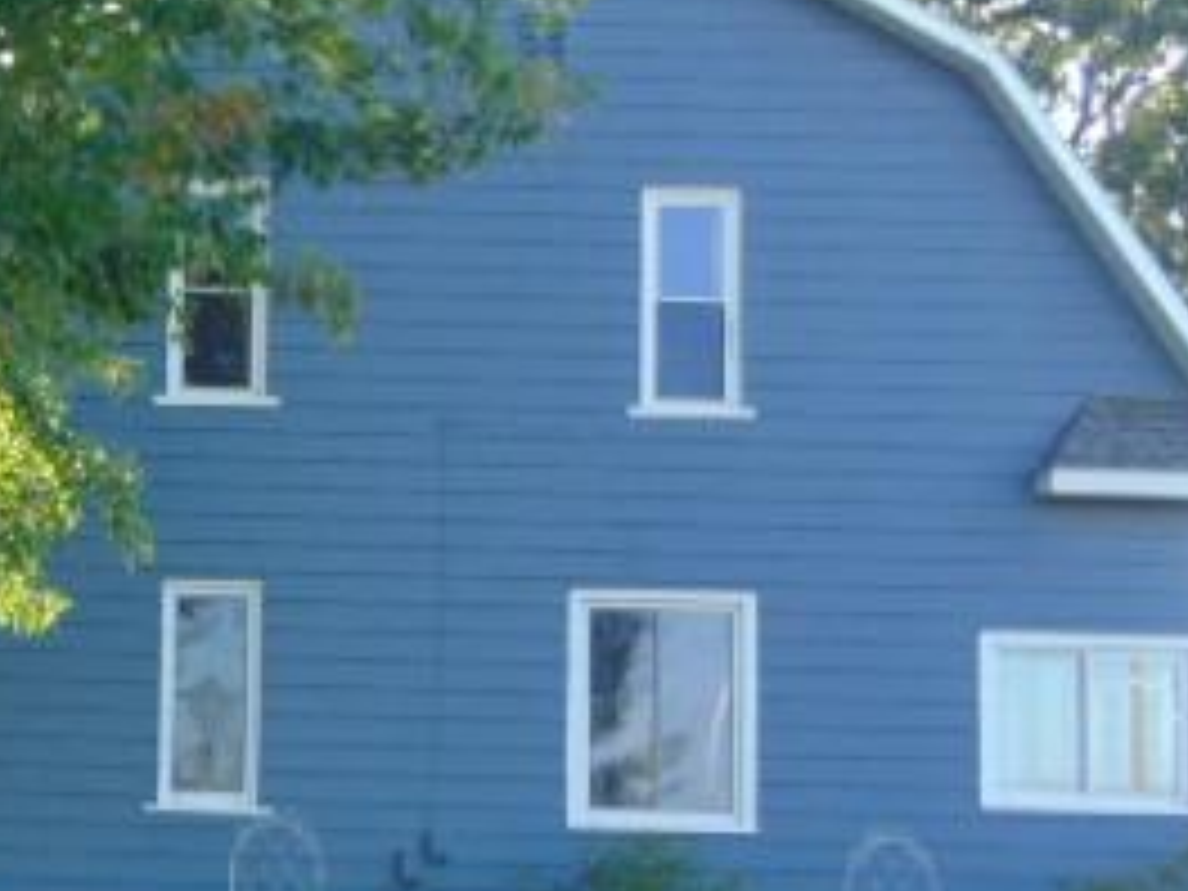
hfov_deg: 22.0
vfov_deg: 17.3
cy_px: 576
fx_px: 2917
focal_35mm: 85
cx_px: -58
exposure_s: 1/160
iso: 80
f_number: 3.2
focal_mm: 6.3
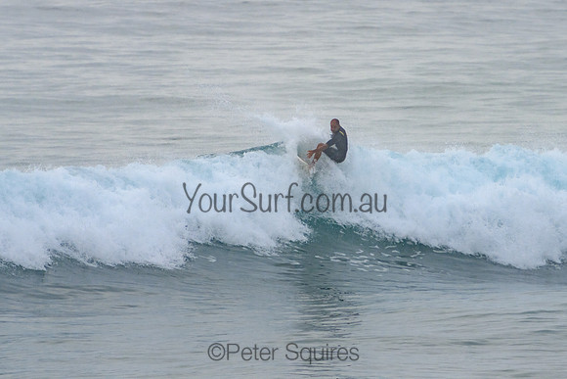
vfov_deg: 2.6
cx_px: 287
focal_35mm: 522
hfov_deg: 3.9
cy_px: 119
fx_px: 8222
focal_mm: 380
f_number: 5.6
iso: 500
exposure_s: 1/1250
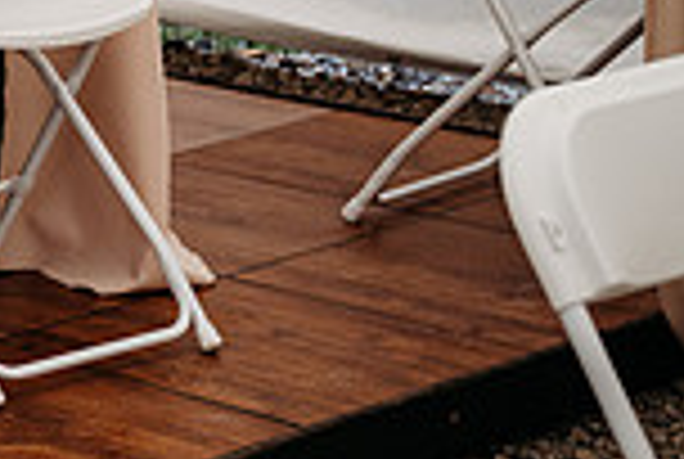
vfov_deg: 7.1
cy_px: -106
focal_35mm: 194
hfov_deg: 9.9
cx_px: -616
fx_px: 3693
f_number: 4
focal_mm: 51
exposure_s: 1/400
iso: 500
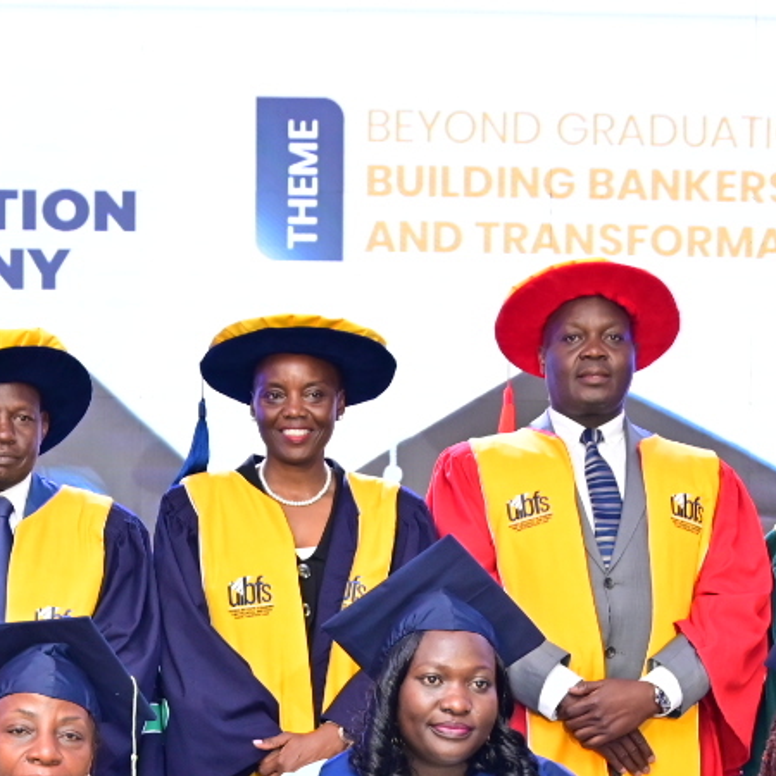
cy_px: 738
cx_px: 240
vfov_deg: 17.4
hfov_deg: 17.7
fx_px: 2486
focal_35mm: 98
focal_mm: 32
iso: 1000
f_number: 4
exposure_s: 1/200
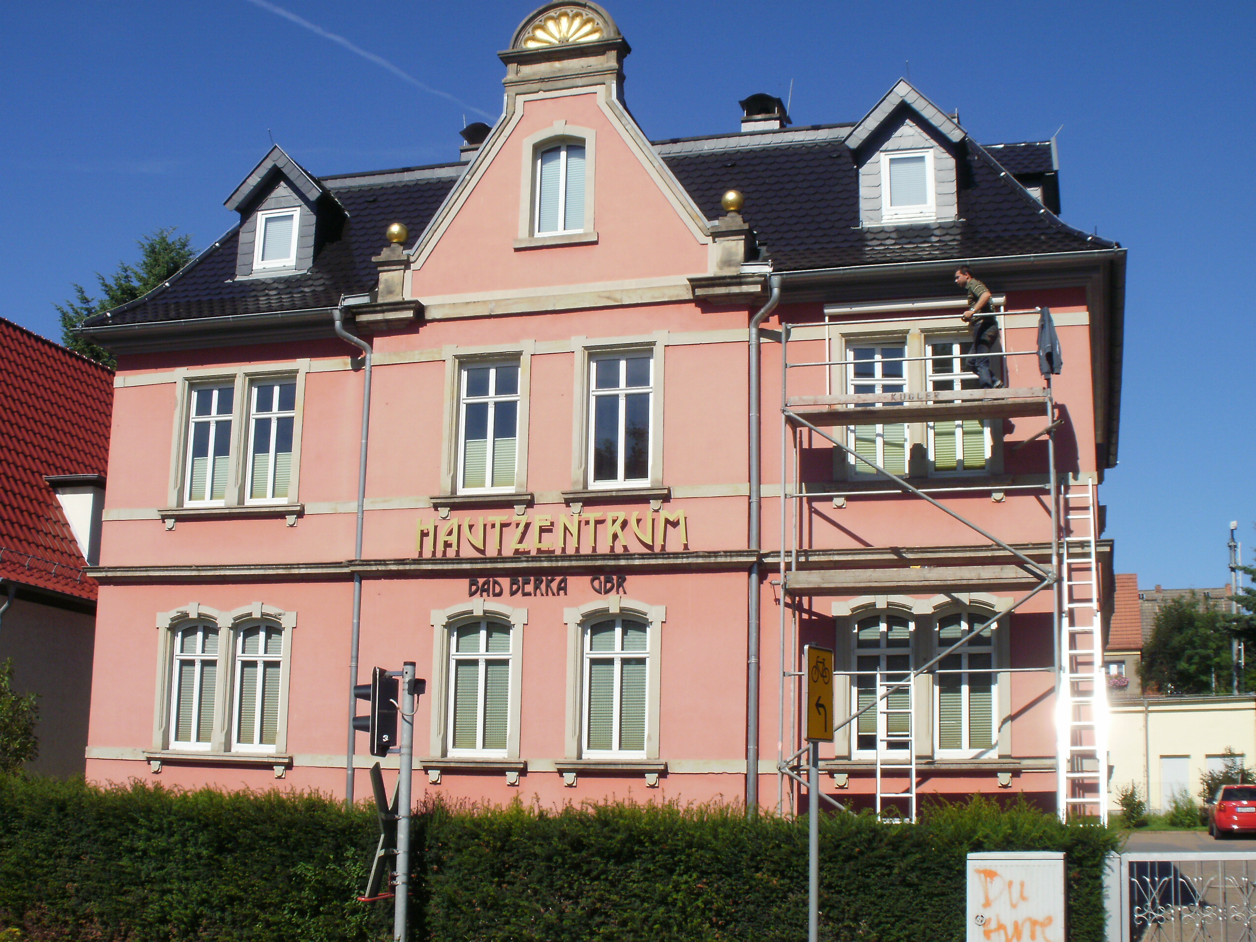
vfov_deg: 32.9
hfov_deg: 42.9
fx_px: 1596
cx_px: 628
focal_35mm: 44
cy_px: 471
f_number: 6.3
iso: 100
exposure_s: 1/500
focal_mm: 7.7
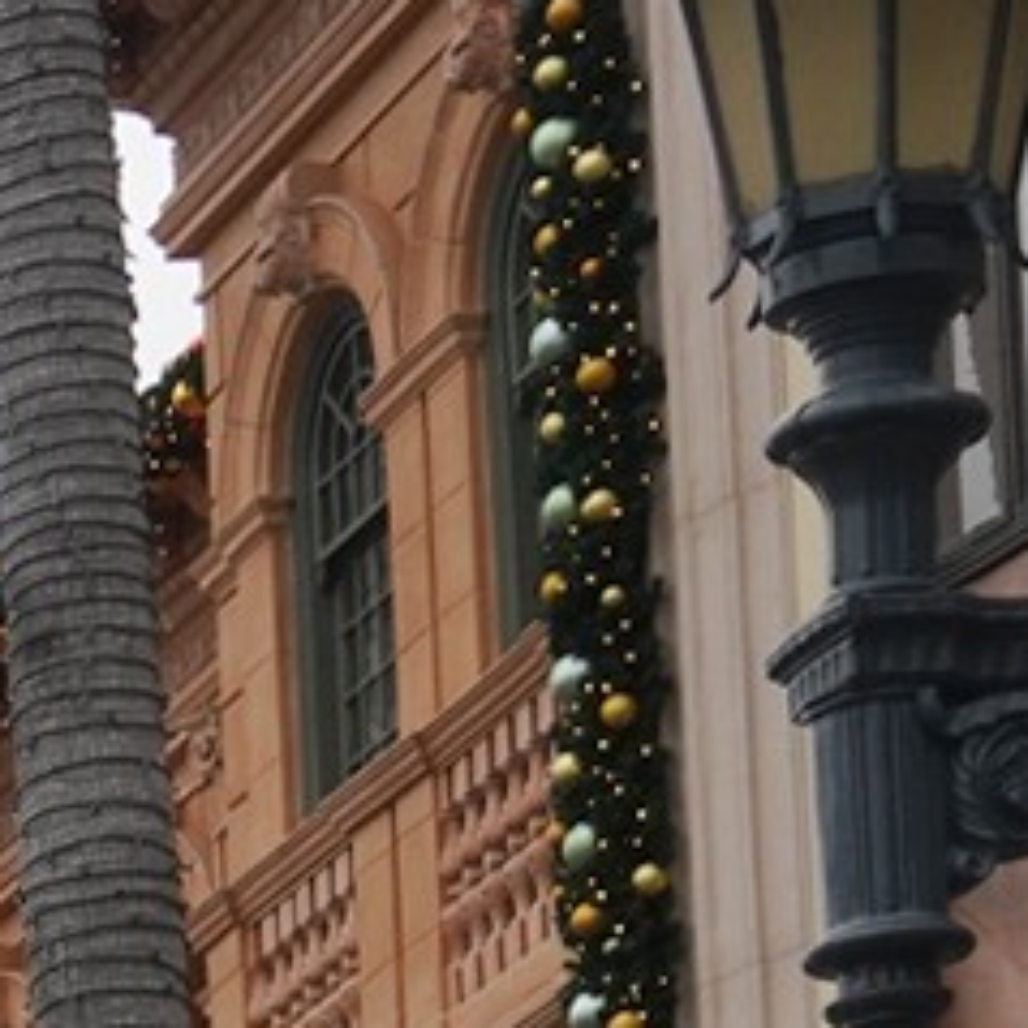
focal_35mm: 235
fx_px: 7896
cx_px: -2460
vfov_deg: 6.9
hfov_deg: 6.5
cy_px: 2766
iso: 800
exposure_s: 1/100
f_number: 16
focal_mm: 33
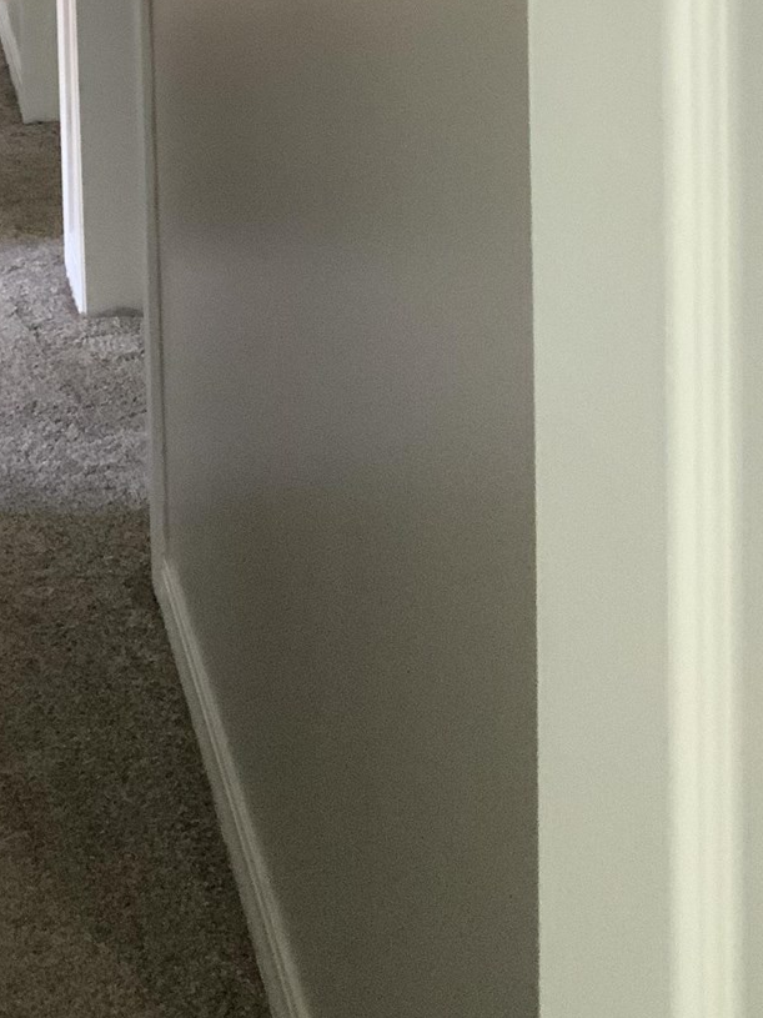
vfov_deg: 21.4
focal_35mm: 82
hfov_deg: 17.3
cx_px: -96
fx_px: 2411
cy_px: -336
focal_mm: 3
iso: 320
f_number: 1.8
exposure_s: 1/36
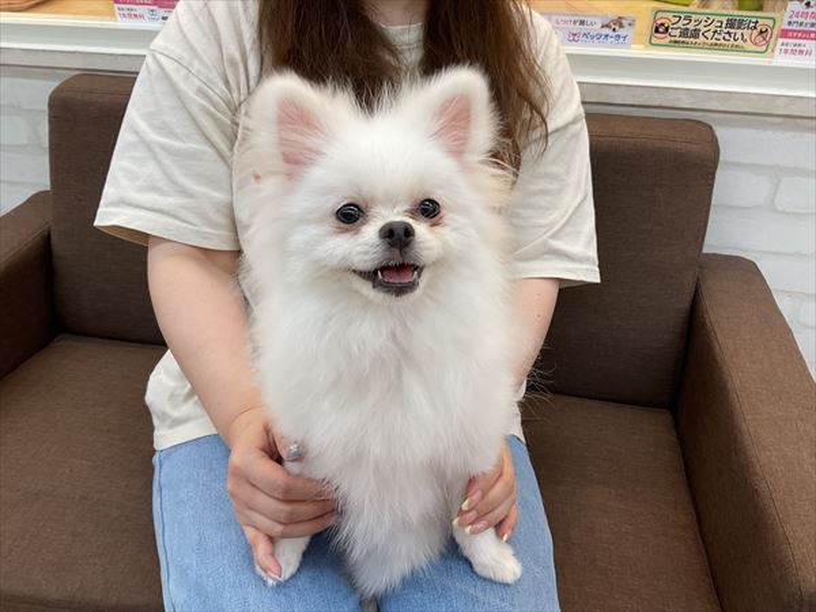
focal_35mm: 29
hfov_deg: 61.7
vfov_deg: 48.2
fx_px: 684
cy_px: 306
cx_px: 408
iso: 64
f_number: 1.8
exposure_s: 1/120
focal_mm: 3
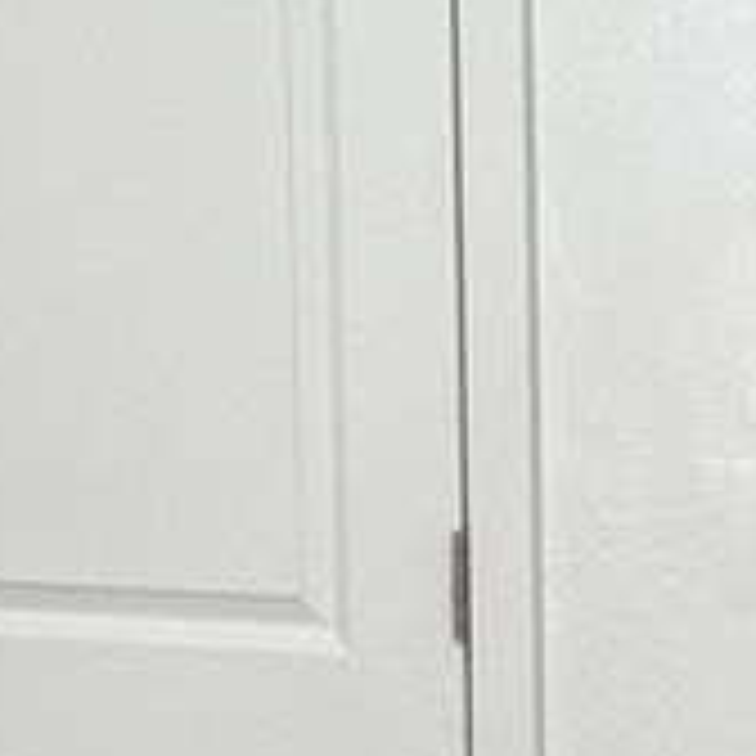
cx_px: 724
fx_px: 3187
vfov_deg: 13.5
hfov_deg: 13.4
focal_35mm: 129
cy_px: 351
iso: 125
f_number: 1.78
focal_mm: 6.76
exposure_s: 1/120
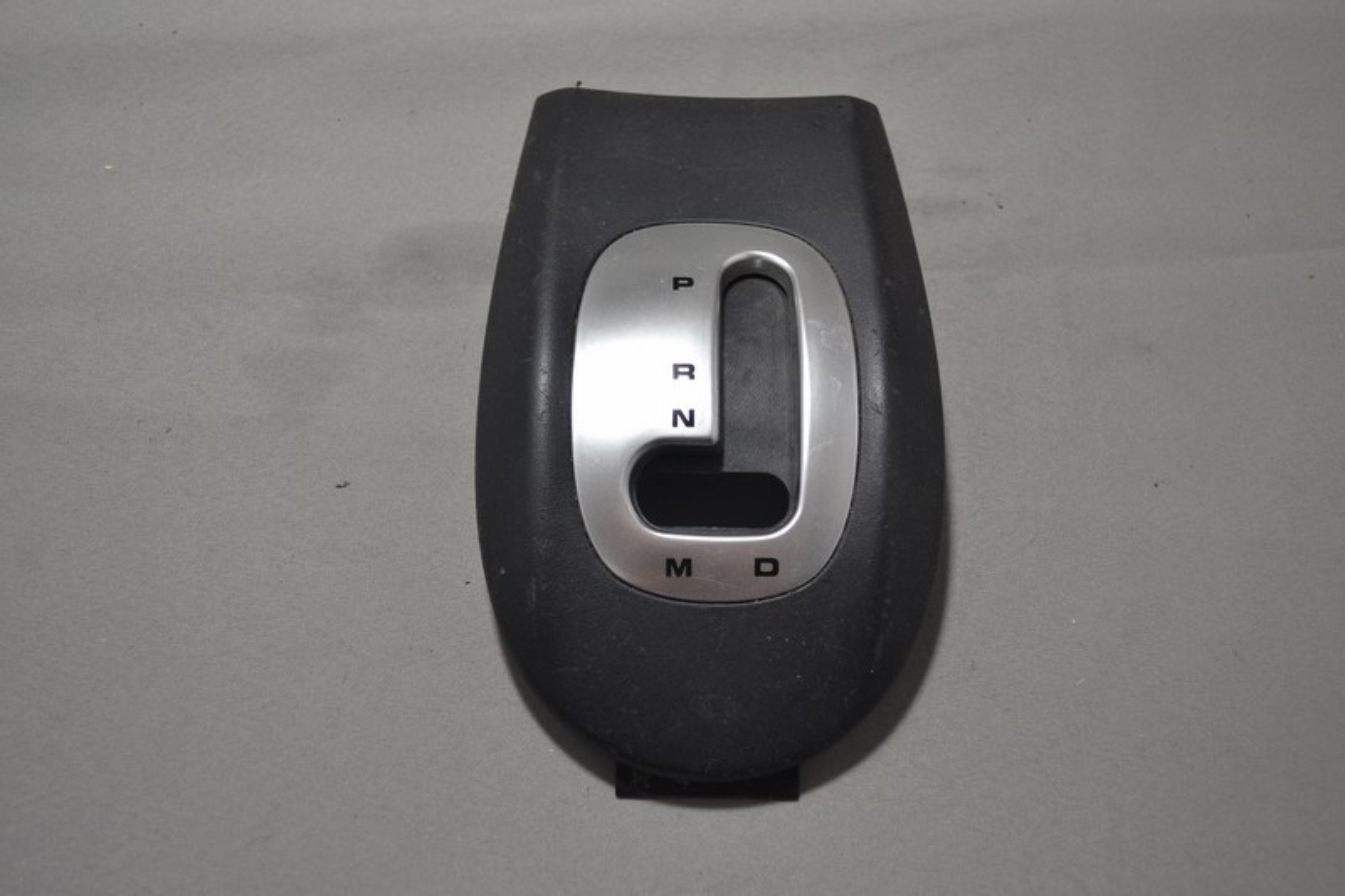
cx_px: 672
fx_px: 1569
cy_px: 448
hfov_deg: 46.4
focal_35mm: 42
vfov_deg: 31.9
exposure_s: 1/40
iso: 400
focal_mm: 28
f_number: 4.5
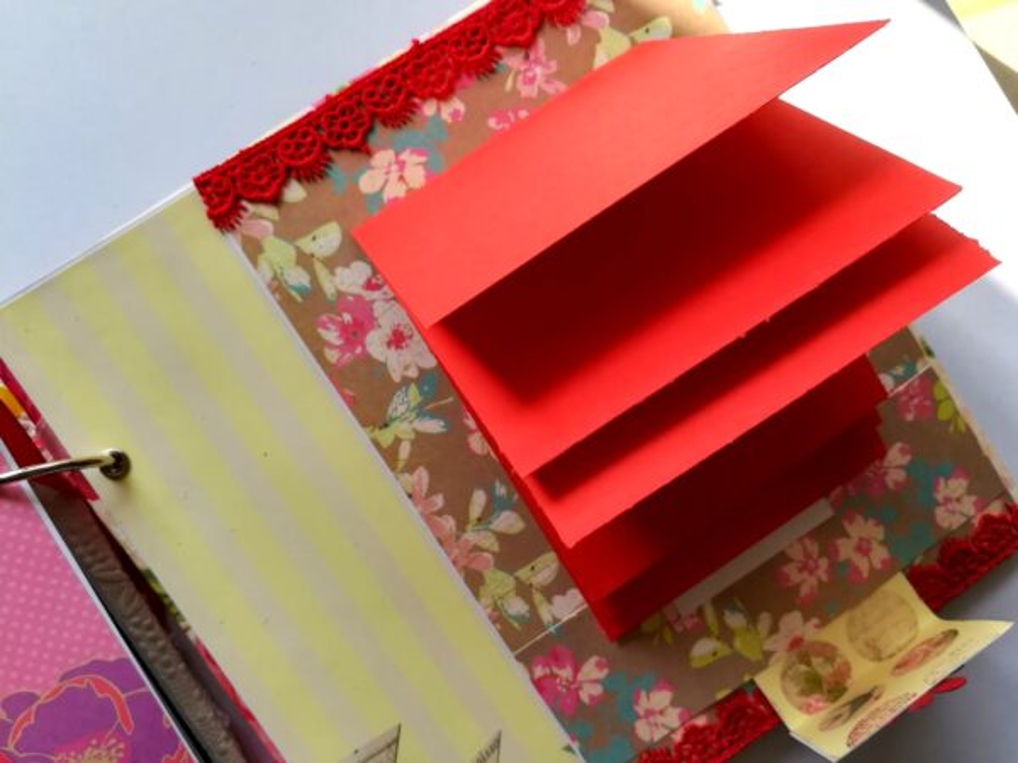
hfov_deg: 67.3
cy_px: 382
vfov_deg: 53.1
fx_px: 765
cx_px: 509
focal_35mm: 26
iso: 50
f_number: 2.2
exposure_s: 1/184
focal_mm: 3.83
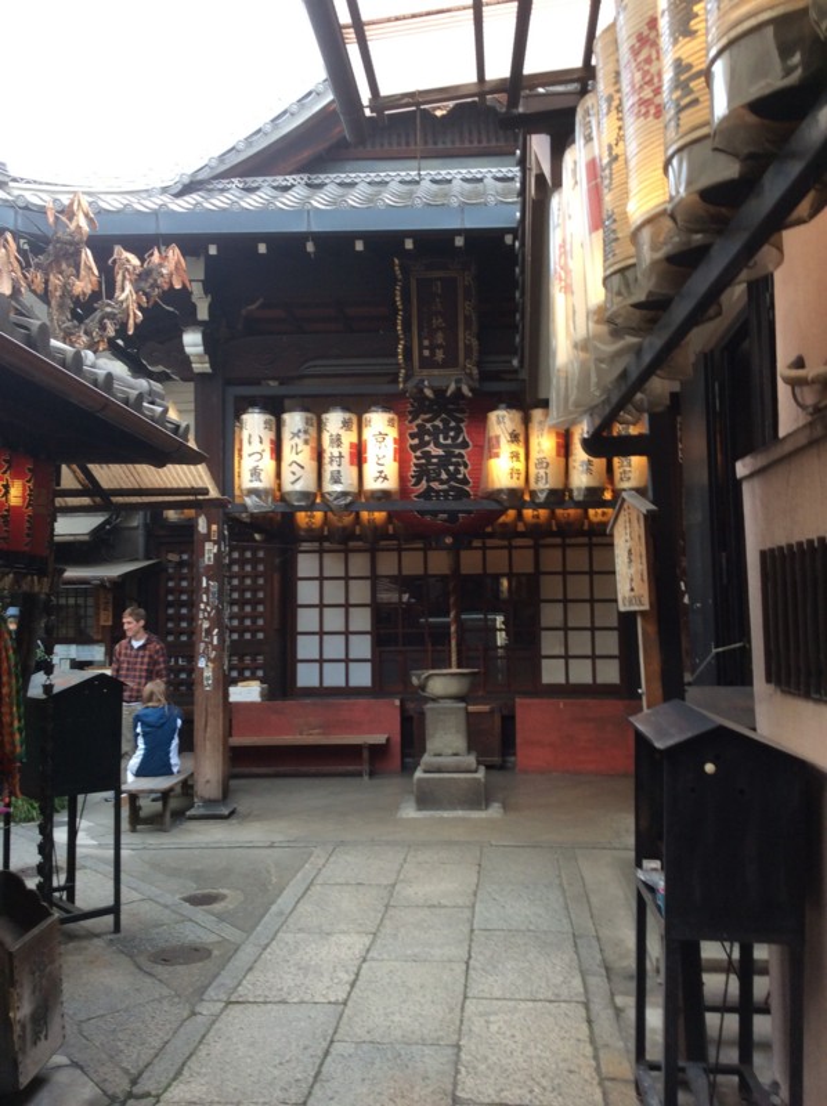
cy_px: 553
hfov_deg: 44.1
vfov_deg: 56.9
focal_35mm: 32
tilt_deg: +2.6
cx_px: 414
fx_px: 1022
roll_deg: +1.4
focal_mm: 3.3
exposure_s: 1/30
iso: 32
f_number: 2.4
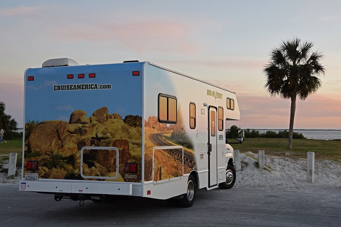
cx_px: 170
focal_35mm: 48
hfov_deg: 41.1
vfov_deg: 28.1
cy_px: 114
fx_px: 455
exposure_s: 1/60
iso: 400
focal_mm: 32
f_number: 6.3
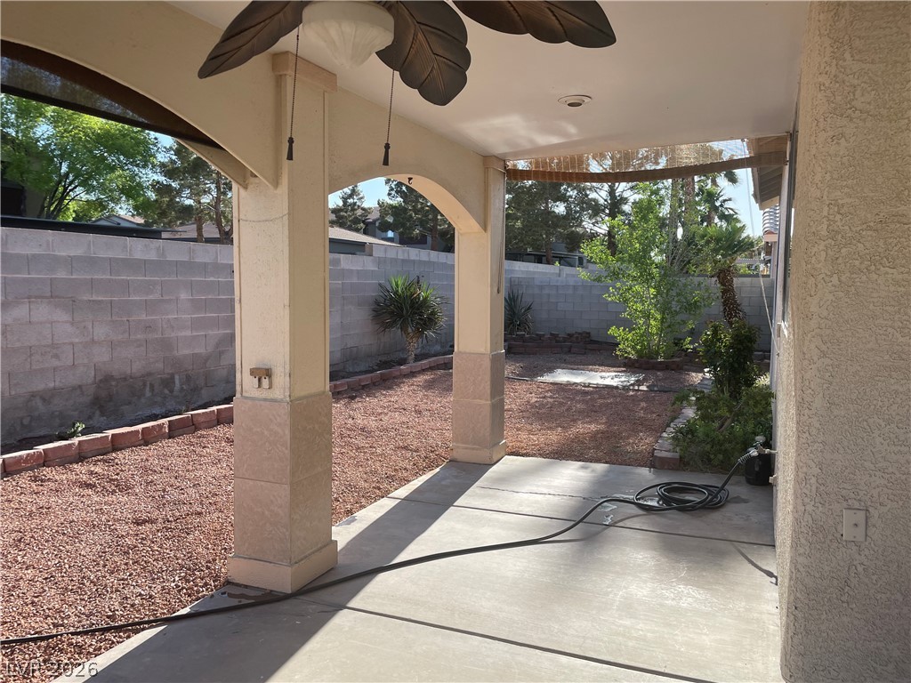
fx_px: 684
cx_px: 456
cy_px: 342
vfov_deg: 53.1
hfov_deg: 67.3
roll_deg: -1.3
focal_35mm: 26
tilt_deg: -4.0
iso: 32
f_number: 1.6
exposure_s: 1/1490
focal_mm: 4.2
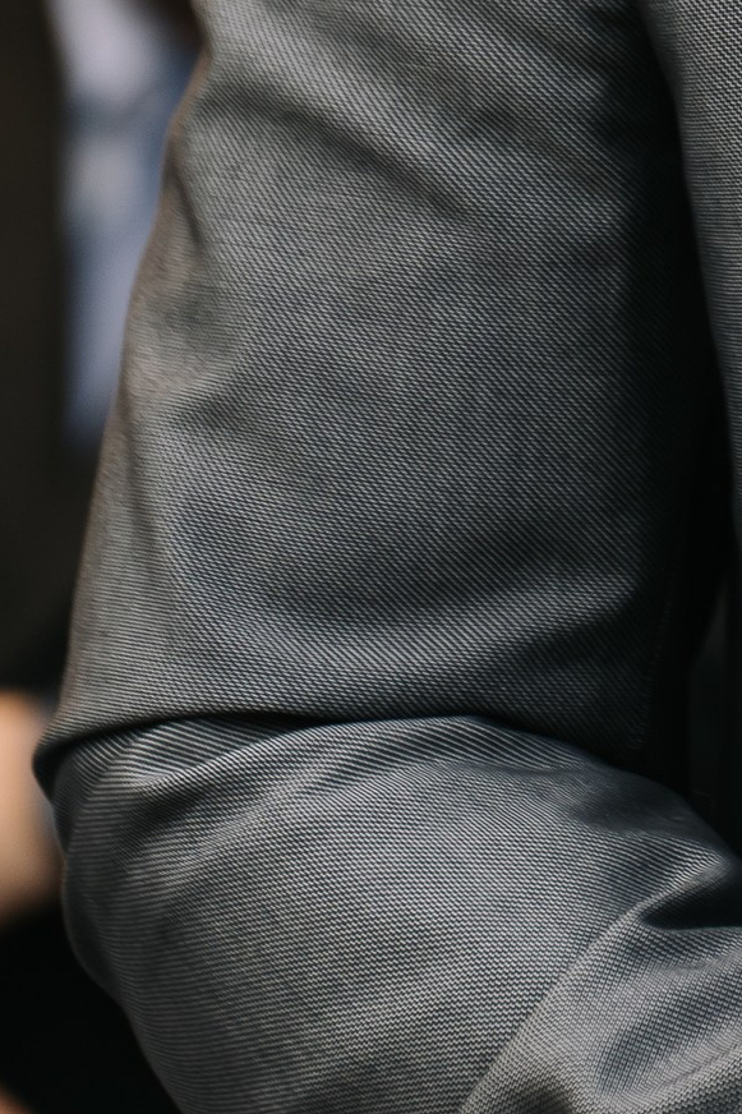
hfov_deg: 4.6
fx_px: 9123
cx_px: 1398
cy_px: -1078
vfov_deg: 6.8
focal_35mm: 295
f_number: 3.2
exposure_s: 1/160
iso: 320
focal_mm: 64
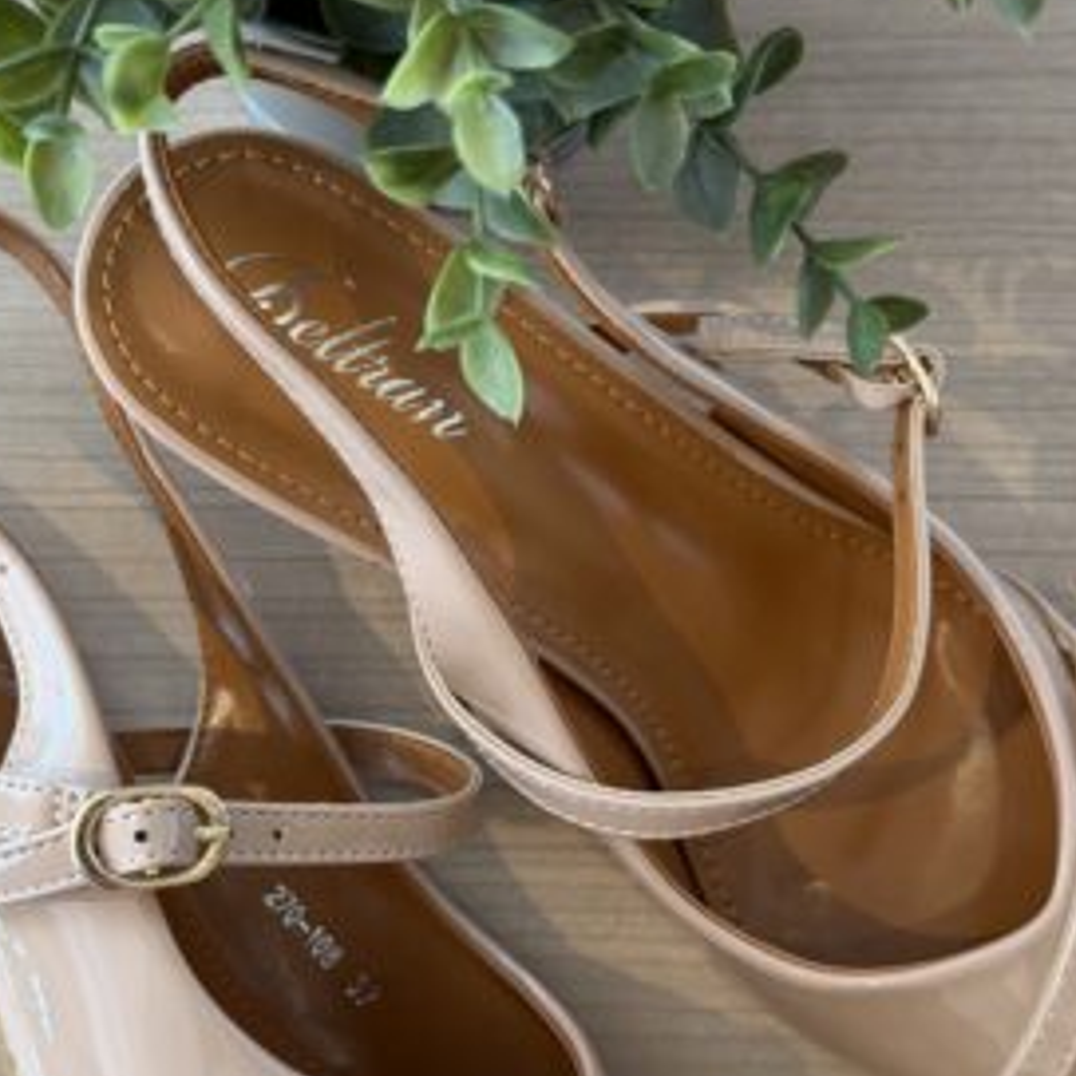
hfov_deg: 32.8
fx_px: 1829
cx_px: 491
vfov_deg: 32.8
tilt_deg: -79.2
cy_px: 560
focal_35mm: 52
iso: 200
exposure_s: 1/121
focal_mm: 6.76
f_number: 1.78
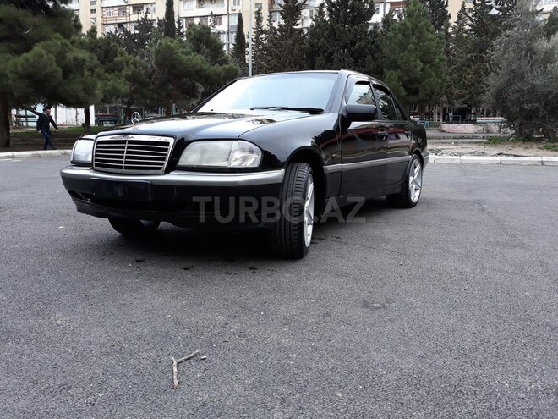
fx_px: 435
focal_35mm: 27
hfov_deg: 65.3
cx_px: 279
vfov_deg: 51.4
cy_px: 210
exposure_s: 1/175
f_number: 1.7
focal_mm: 3.71
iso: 40
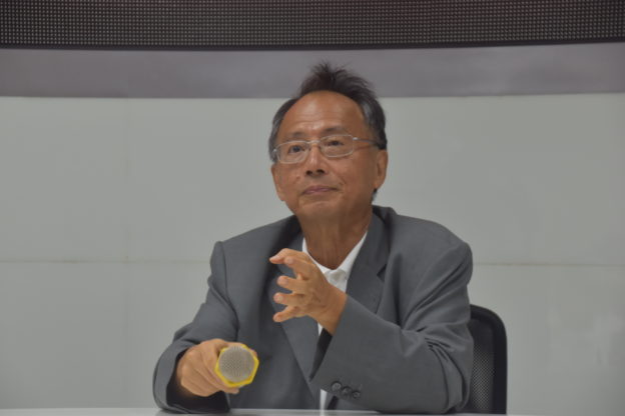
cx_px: 312
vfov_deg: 9.9
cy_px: 208
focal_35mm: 138
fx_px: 2396
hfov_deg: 14.9
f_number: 5.6
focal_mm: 92
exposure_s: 1/60
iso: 560
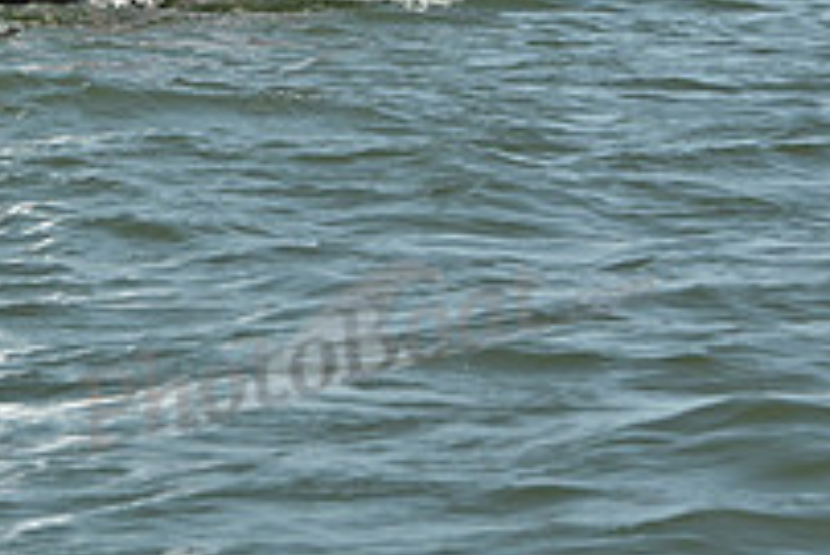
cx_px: -131
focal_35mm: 388
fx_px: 8952
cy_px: -228
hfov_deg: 5.3
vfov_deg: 3.5
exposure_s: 1/1250
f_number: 8
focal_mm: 135
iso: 320
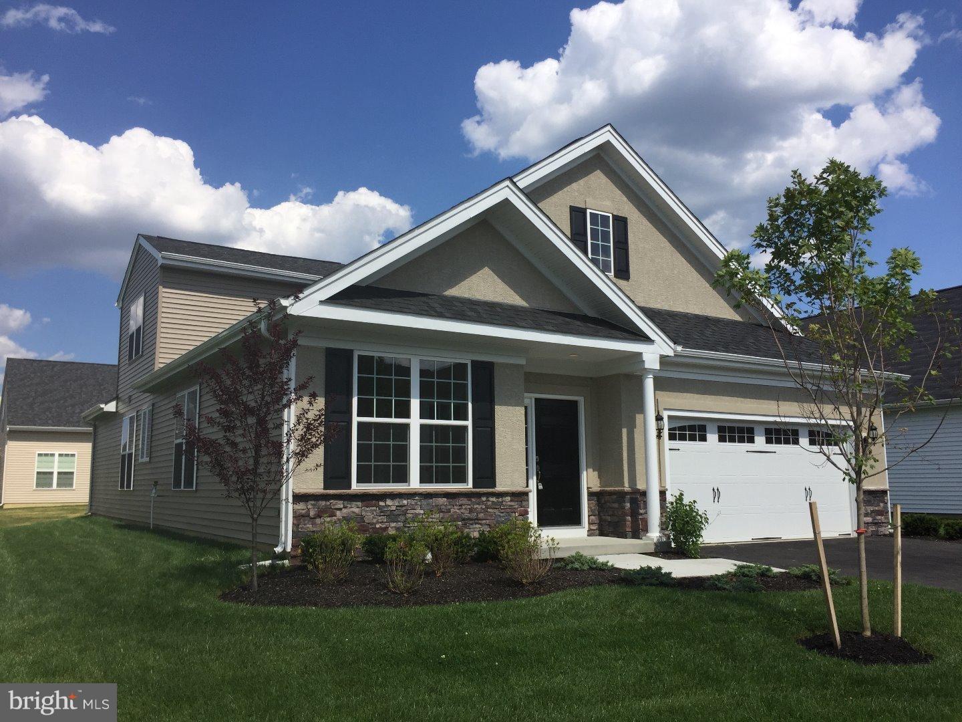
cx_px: 481
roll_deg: +0.8
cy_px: 361
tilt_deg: +7.6
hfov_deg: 61.7
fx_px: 806
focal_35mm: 29
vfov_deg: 48.2
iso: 32
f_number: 2.2
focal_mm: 4.15
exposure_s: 1/3049
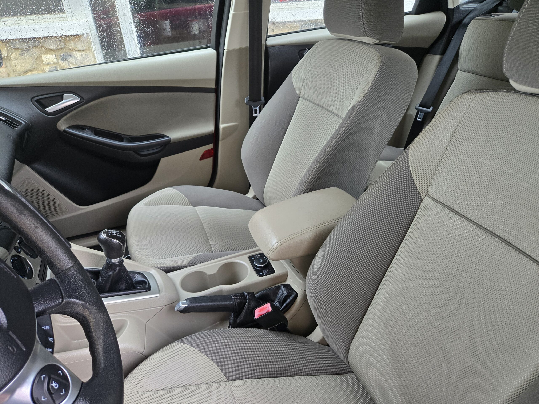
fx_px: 358
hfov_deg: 73.9
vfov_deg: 58.9
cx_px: 270
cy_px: 202
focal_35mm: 23
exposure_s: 1/180
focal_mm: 5.4
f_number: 1.8
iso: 200
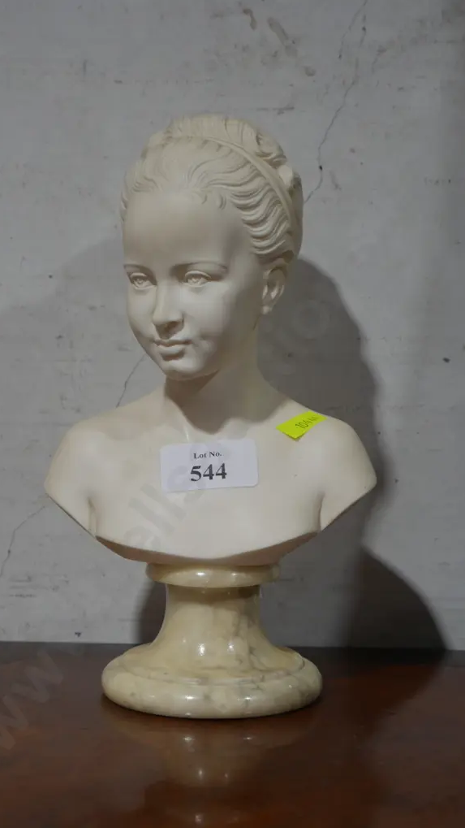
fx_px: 2017
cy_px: 415
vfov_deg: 23.2
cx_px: 237
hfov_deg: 13.2
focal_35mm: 92
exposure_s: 1/100
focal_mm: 42
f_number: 6.3
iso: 800
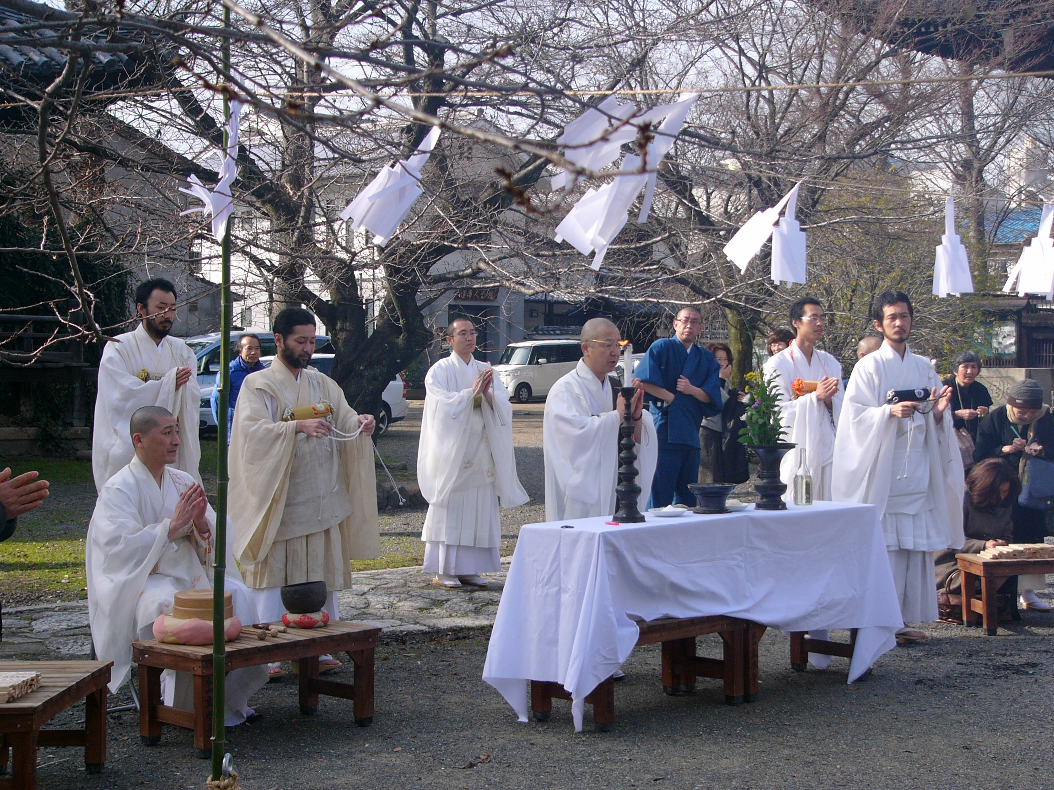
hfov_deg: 29.4
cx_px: 527
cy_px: 395
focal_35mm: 66
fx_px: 2010
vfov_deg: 22.3
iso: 50
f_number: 3.3
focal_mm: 10.9
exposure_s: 1/400
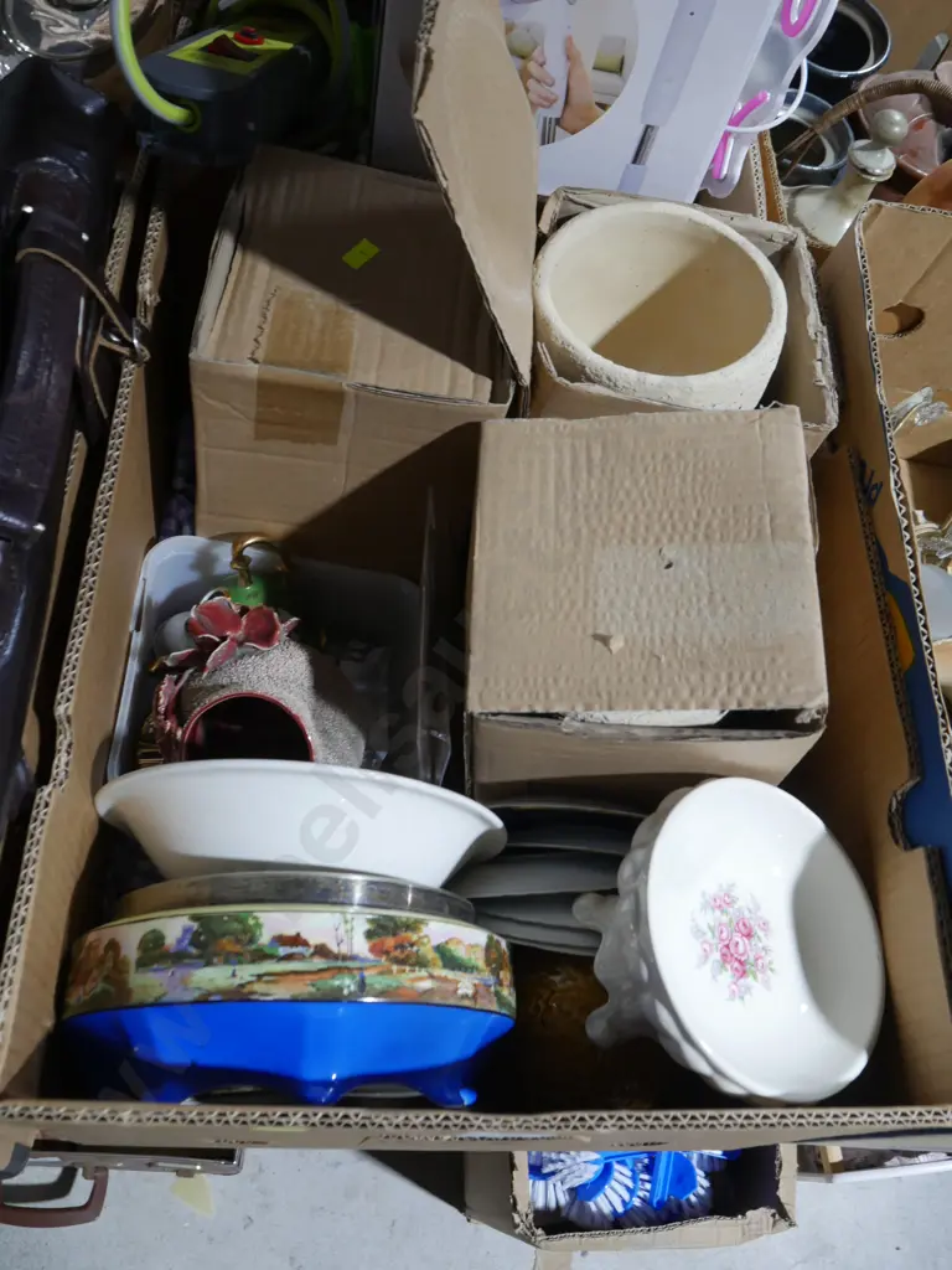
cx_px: 476
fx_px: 1027
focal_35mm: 28
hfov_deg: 49.7
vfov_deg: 63.4
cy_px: 635
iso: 1000
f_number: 5.6
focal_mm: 14
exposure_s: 1/60
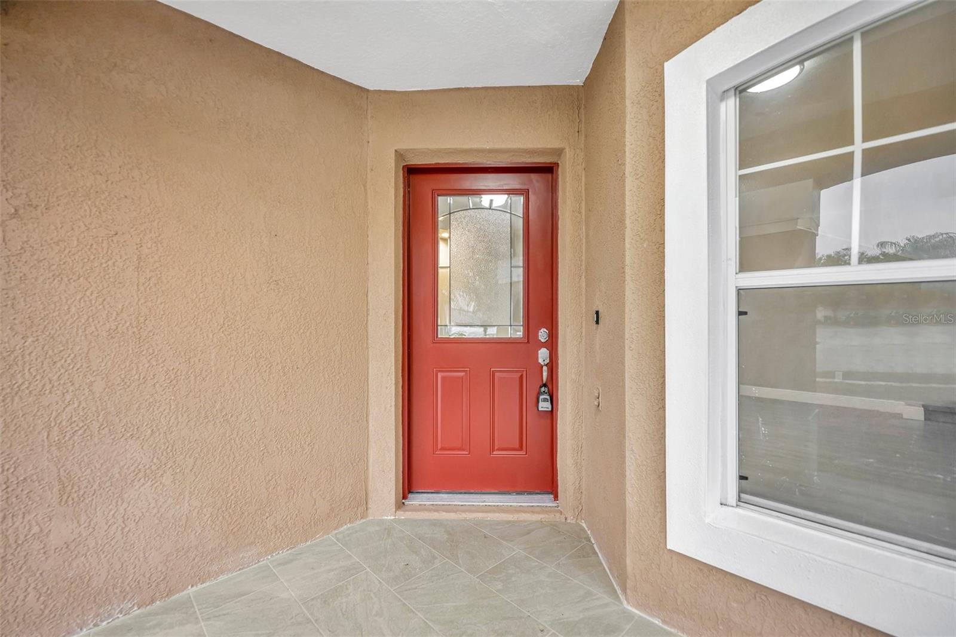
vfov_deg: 75.5
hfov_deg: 98.6
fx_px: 411
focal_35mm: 16
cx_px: 478
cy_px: 318
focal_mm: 15.5
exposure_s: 1/125
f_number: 2.8
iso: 450
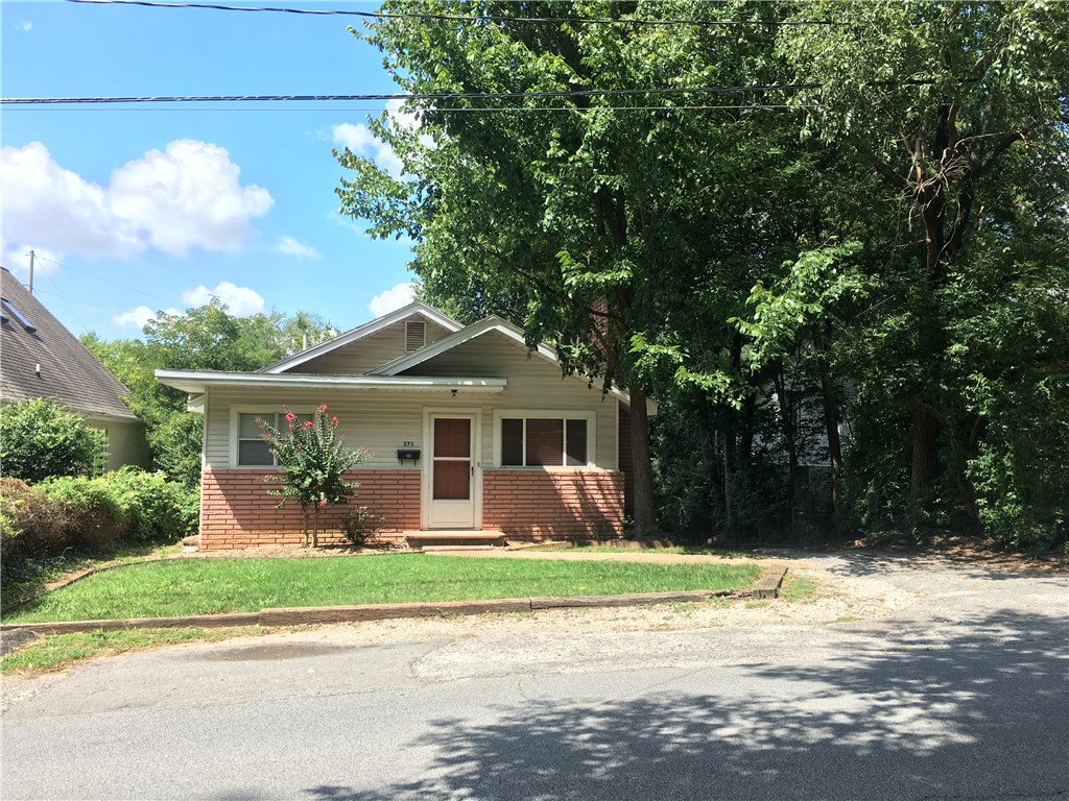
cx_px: 534
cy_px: 400
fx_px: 896
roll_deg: +0.0
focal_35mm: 29
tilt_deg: +3.1
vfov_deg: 48.2
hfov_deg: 61.7
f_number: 2.2
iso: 25
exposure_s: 1/549
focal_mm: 4.15
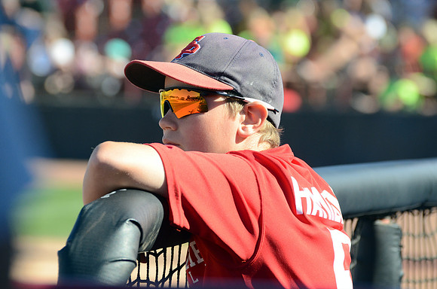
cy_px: 144
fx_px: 2998
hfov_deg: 8.3
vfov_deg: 5.5
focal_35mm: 248
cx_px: 218
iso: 800
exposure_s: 1/2000
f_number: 5
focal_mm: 165
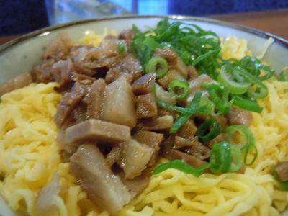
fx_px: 233
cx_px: 144
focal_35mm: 28
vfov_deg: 49.7
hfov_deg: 63.4
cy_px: 108
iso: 400
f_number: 3.7
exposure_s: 1/6
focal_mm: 5
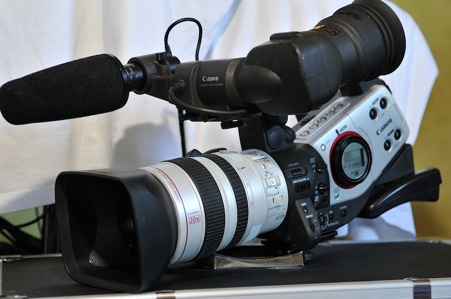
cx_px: 226
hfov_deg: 24.6
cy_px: 150
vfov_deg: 16.5
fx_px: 1032
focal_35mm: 82
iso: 400
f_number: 4
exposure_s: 1/50
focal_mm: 55
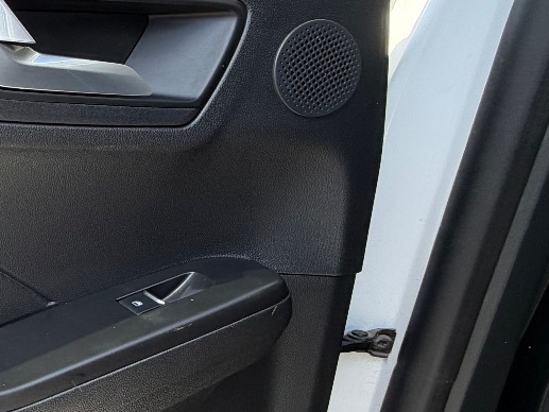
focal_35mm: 39
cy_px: 250
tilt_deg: -20.0
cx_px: -211
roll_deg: +4.8
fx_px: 619
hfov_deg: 32.0
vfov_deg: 36.7
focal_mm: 2.22
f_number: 2.2
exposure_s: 1/192
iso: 40
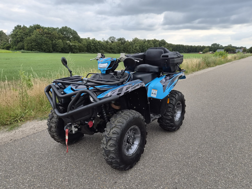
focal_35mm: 25
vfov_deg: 54.9
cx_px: 129
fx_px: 182
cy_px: 99
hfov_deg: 69.4
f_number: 1.8
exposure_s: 1/830
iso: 80
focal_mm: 5.4
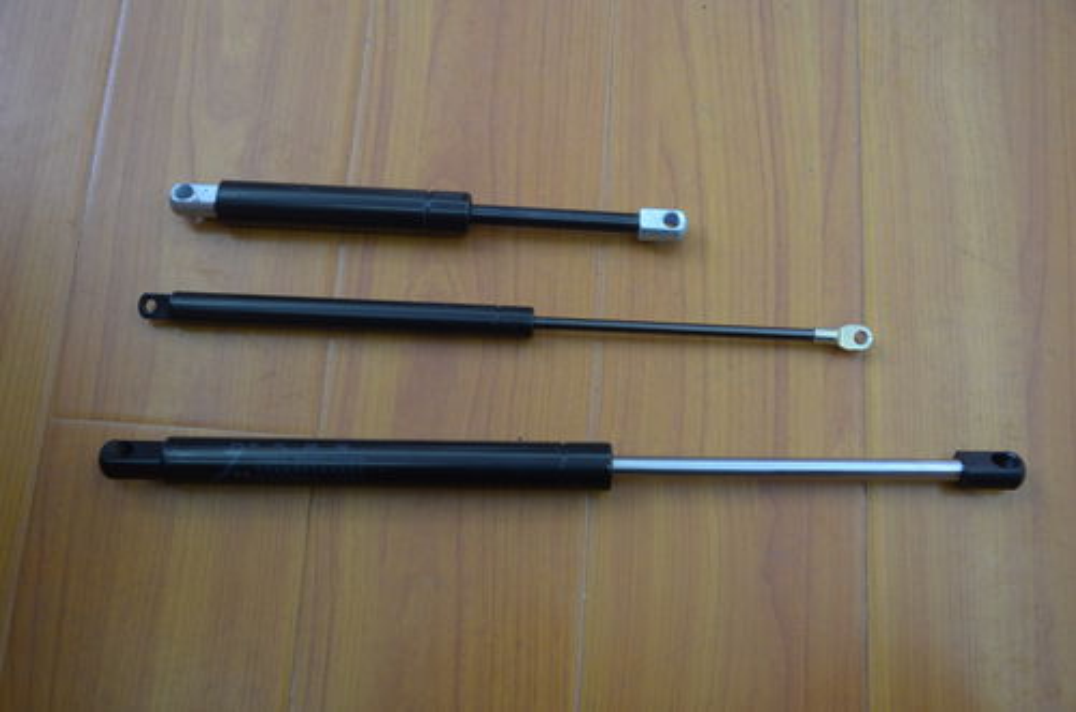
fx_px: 1118
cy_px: 356
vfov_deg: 35.3
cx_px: 538
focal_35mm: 38
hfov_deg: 51.4
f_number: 5
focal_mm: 25
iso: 400
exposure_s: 1/6
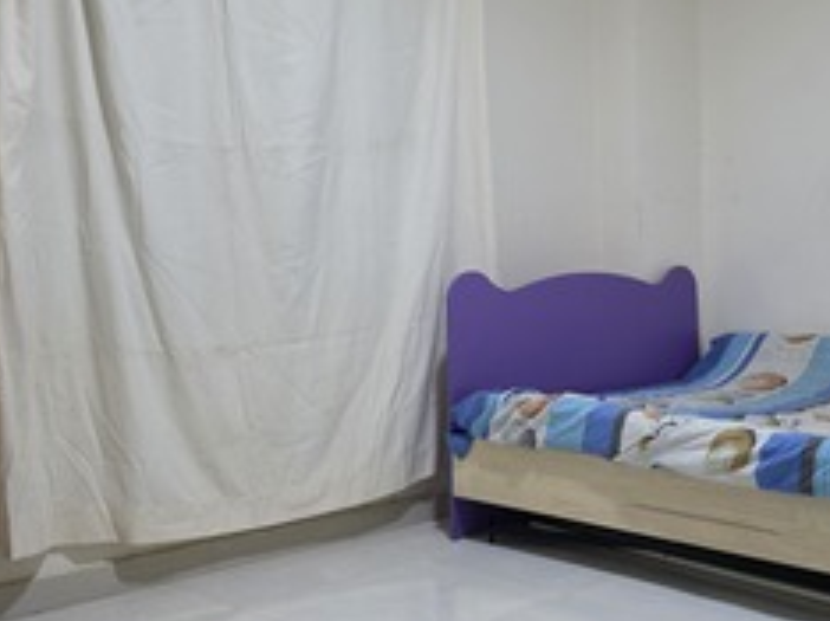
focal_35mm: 45
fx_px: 1078
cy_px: 254
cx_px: 619
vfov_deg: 32.0
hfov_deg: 40.9
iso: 1000
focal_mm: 6.3
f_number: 1.7
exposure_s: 1/100
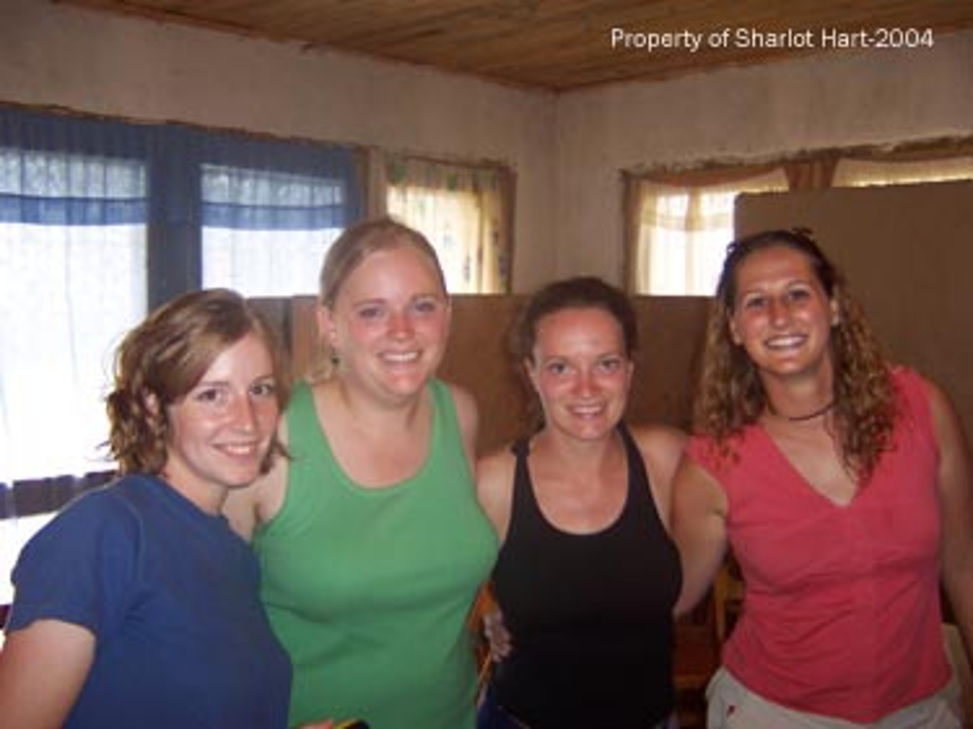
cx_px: 486
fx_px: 1012
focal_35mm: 36
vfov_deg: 39.6
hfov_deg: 51.4
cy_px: 364
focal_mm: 5.6
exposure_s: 1/60
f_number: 2.2
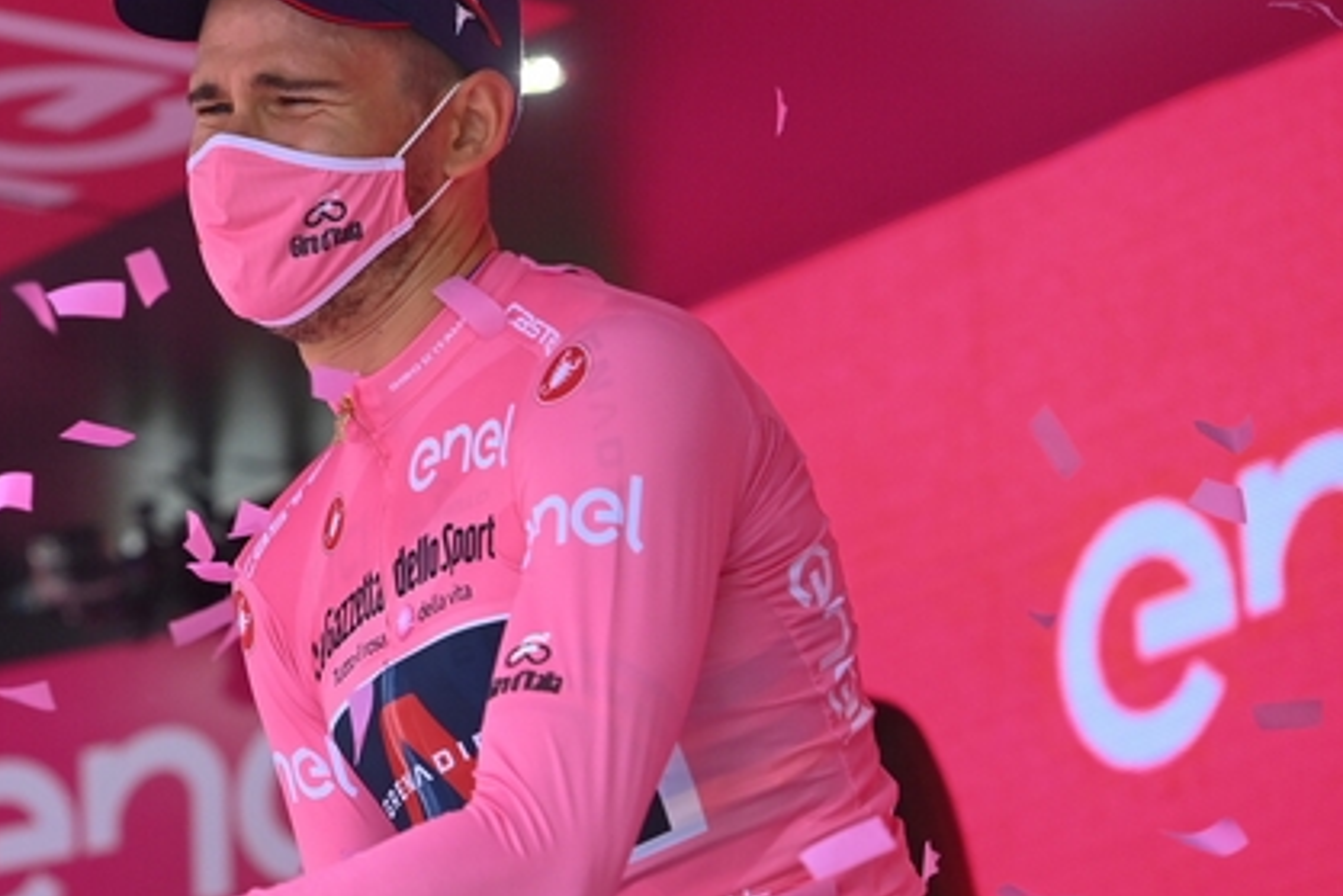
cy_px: 535
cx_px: 283
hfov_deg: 7.7
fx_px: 10001
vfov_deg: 5.1
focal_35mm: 268
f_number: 3.2
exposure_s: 1/640
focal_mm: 160
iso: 800
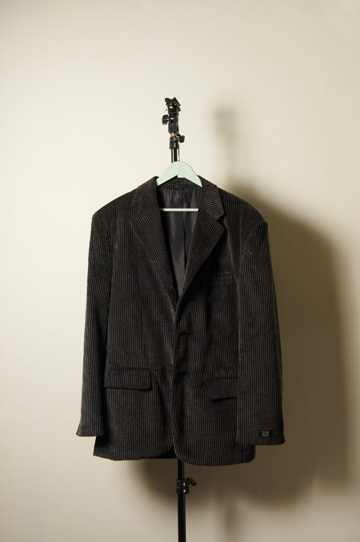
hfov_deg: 26.4
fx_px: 767
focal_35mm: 51
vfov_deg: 38.9
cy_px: 271
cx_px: 180
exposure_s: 1/200
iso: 200
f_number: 7.1
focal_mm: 34
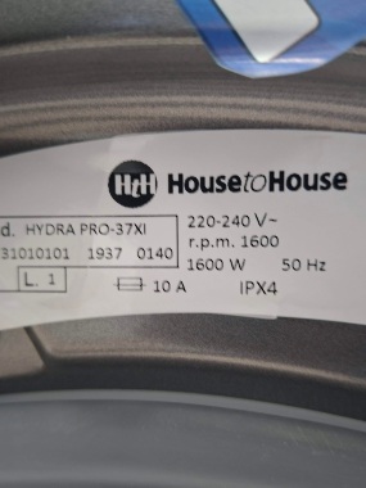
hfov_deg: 58.9
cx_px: 183
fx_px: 324
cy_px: 244
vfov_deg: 73.9
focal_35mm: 23
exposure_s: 1/25
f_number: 1.8
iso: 500
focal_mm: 5.54
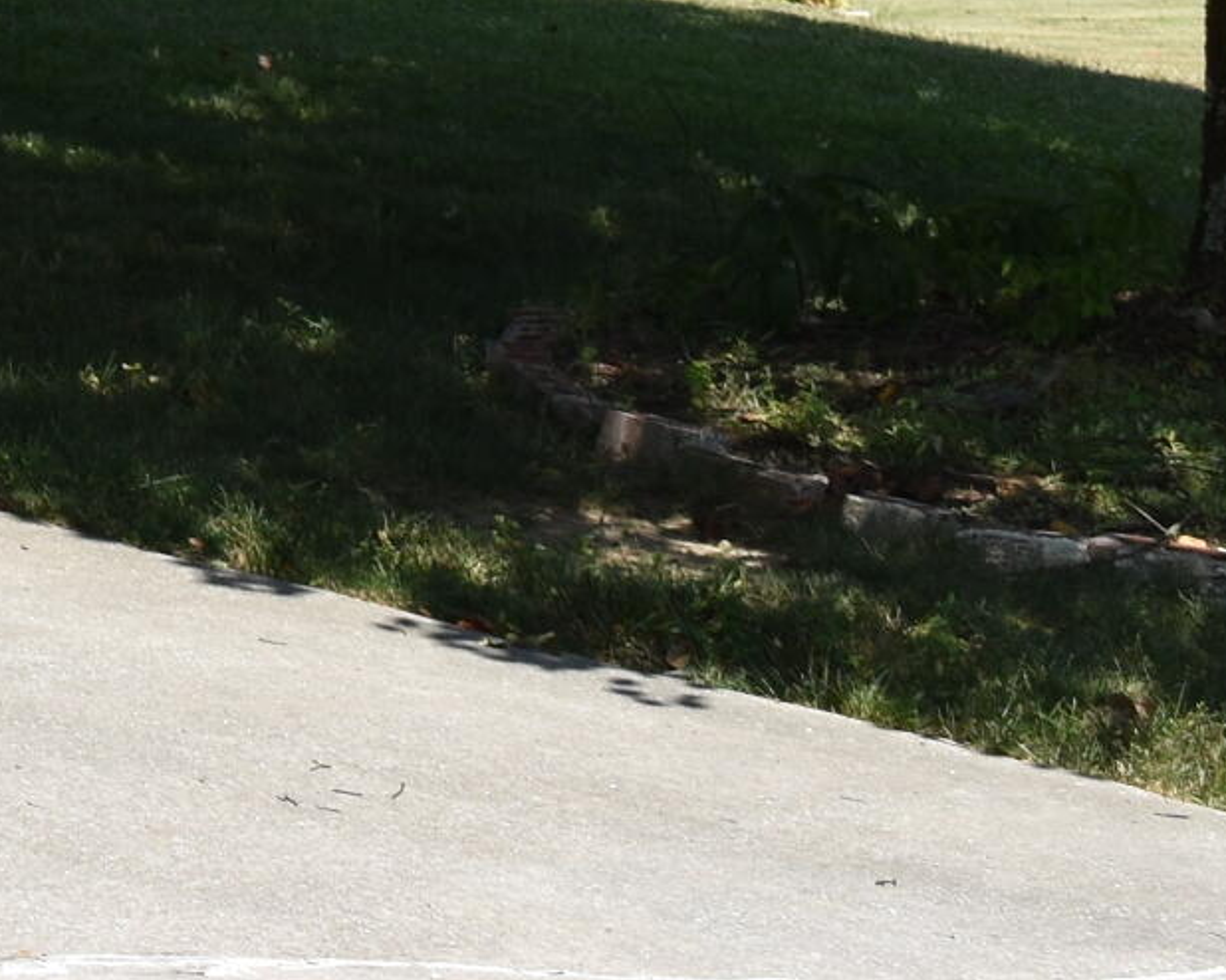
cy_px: -970
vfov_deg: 7.5
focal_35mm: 198
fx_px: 7192
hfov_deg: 9.1
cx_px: -1291
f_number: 8
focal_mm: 29
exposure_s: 1/250
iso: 110
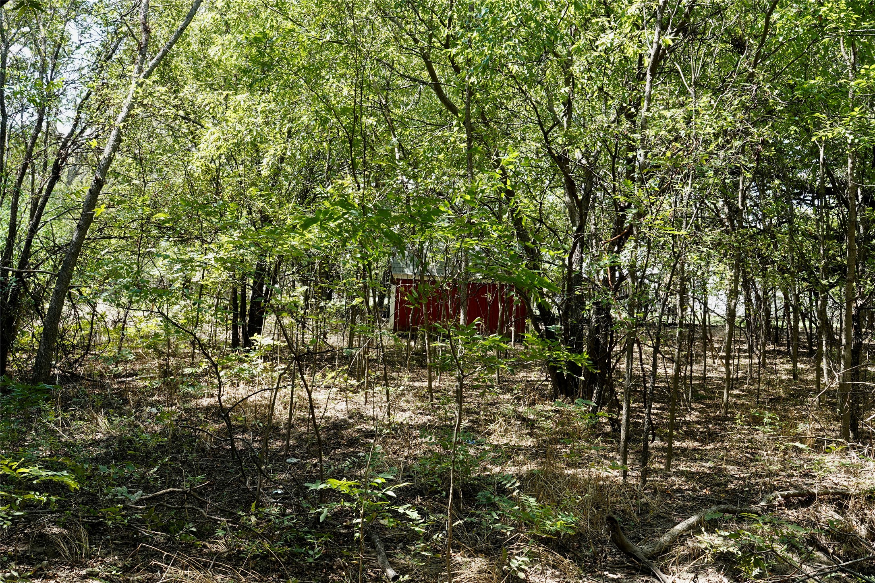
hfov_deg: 48.5
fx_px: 972
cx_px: 438
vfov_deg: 33.4
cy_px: 292
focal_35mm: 40
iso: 100
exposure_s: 1/50
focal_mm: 14.65
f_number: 5.6
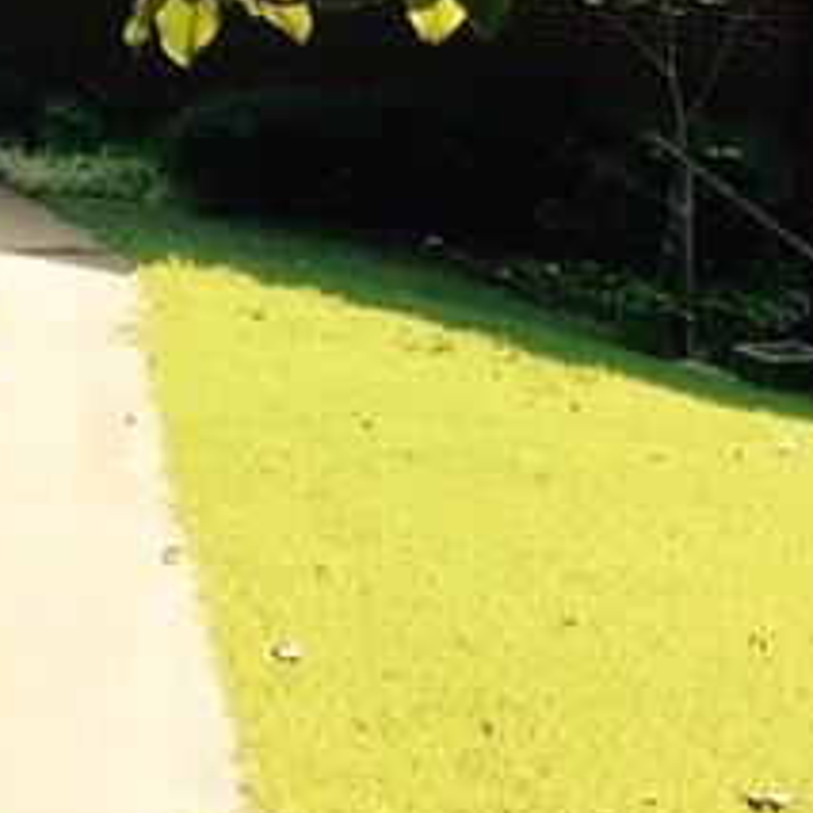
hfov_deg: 12.3
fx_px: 3720
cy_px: -76
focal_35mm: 140
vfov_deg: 12.3
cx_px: -46
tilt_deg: -4.0
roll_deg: -1.8
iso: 50
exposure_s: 1/361
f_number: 2.4
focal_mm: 4.12
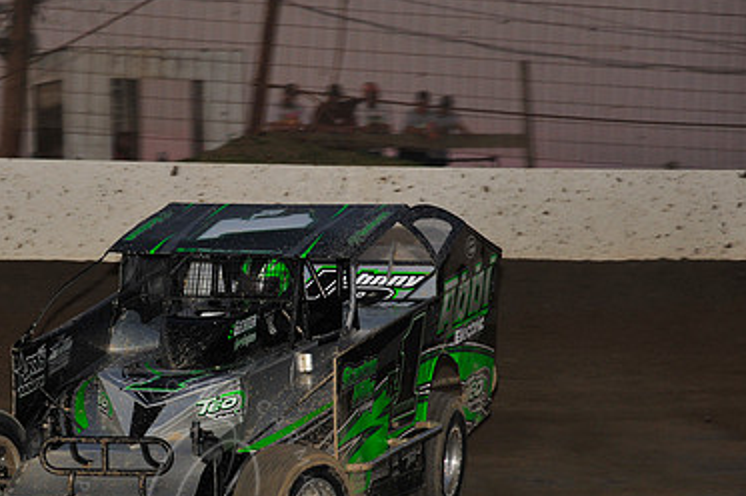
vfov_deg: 5.7
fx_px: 4990
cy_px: 314
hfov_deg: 8.5
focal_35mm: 241
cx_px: 194
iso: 1000
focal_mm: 155
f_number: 7.1
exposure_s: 1/320
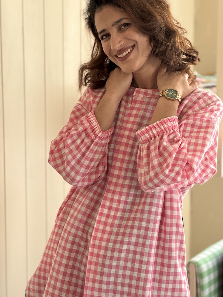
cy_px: 148
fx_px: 661
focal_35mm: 77
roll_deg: +0.7
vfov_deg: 25.3
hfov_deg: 19.1
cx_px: 112
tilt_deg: -8.0
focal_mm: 9
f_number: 2.8
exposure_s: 1/60
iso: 250
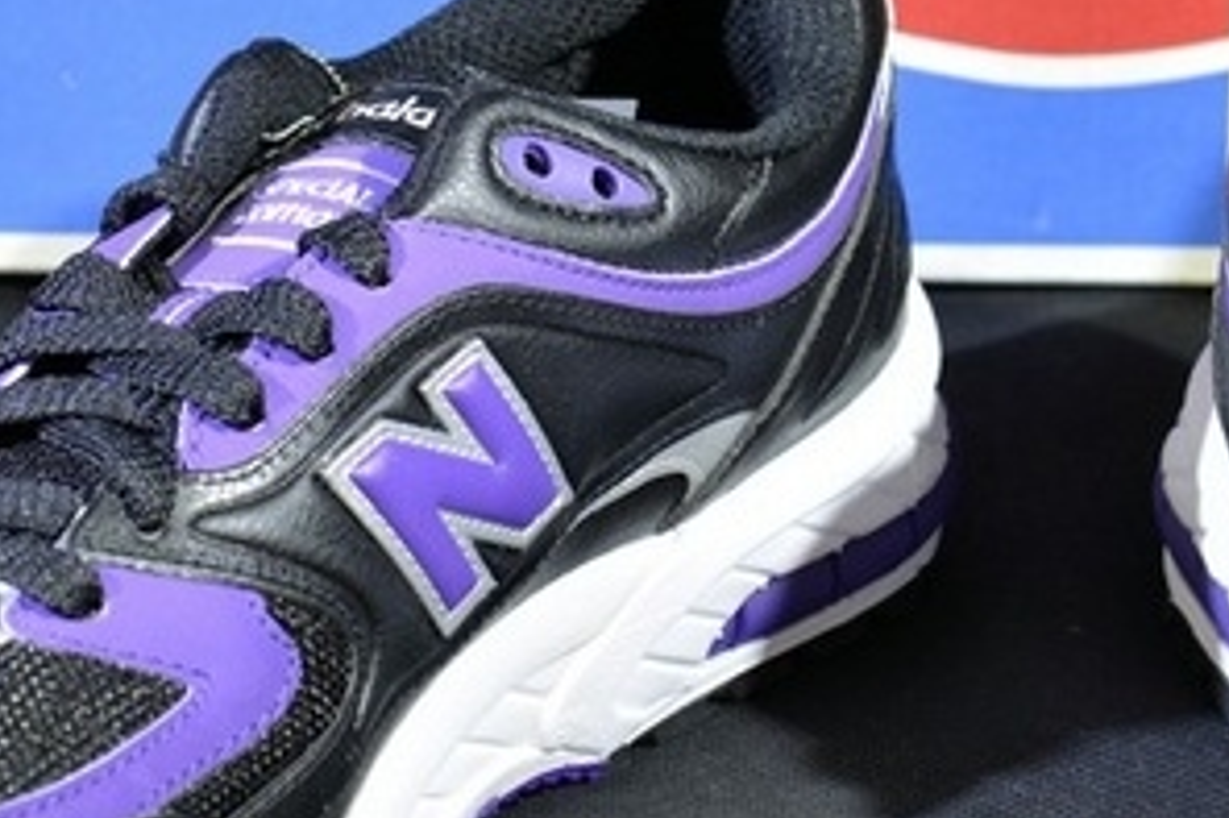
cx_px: 349
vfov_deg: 8.2
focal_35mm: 166
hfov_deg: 12.4
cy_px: 181
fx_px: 5664
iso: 100
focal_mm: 48
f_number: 7.1
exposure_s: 1/6
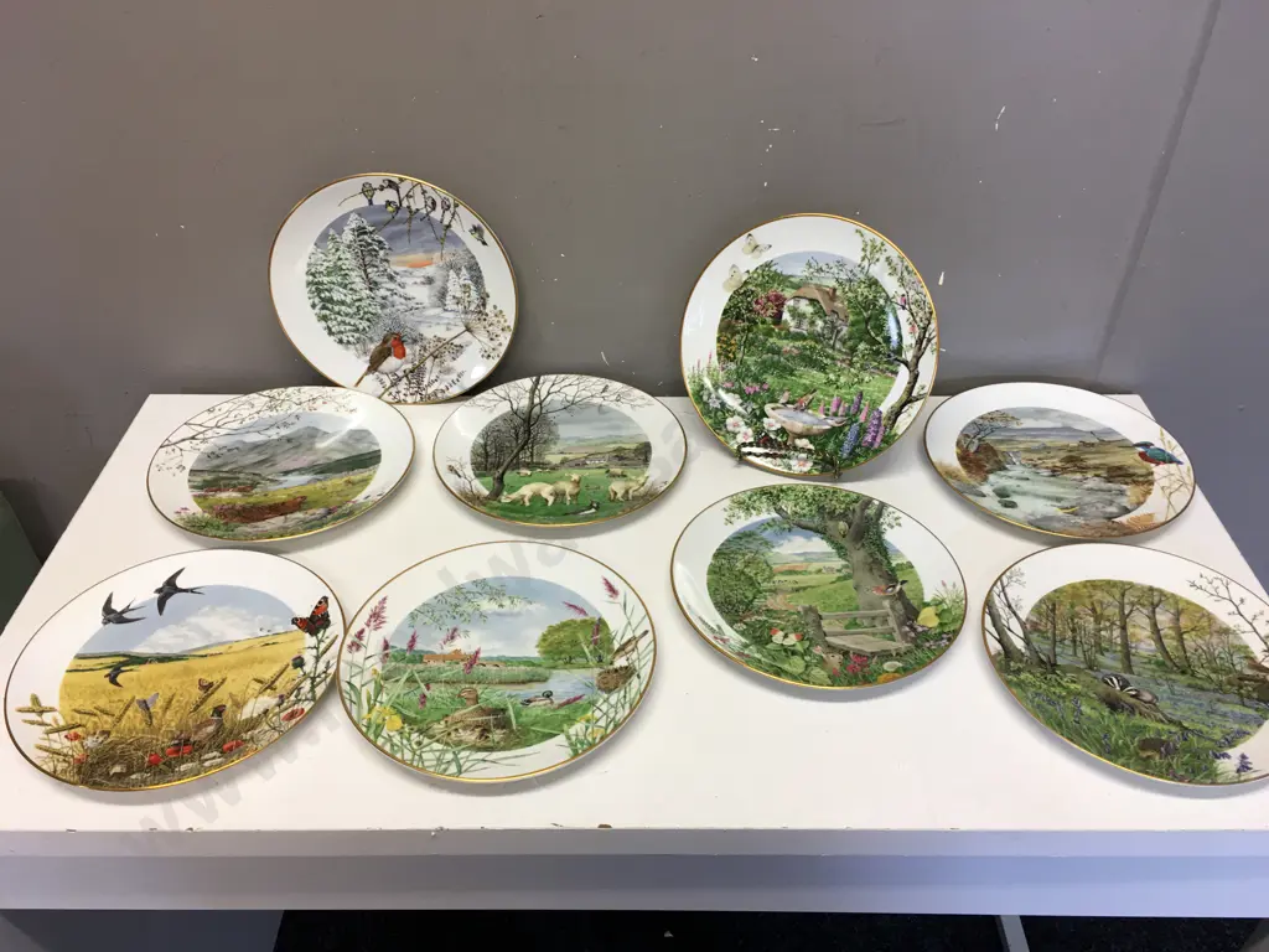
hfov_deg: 61.7
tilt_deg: -35.6
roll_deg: +0.1
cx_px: 634
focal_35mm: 29
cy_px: 476
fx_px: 1063
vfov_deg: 48.2
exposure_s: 1/33
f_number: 2.2
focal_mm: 4.15
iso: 32
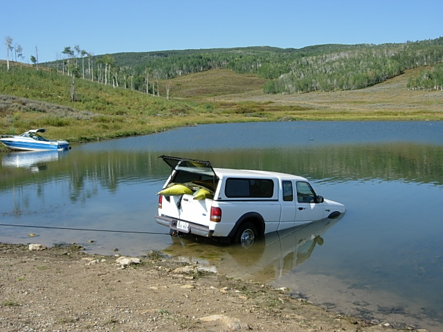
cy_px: 166
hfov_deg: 45.8
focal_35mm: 41
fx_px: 525
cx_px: 222
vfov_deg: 35.1
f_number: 4.9
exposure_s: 1/558
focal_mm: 8.5
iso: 64
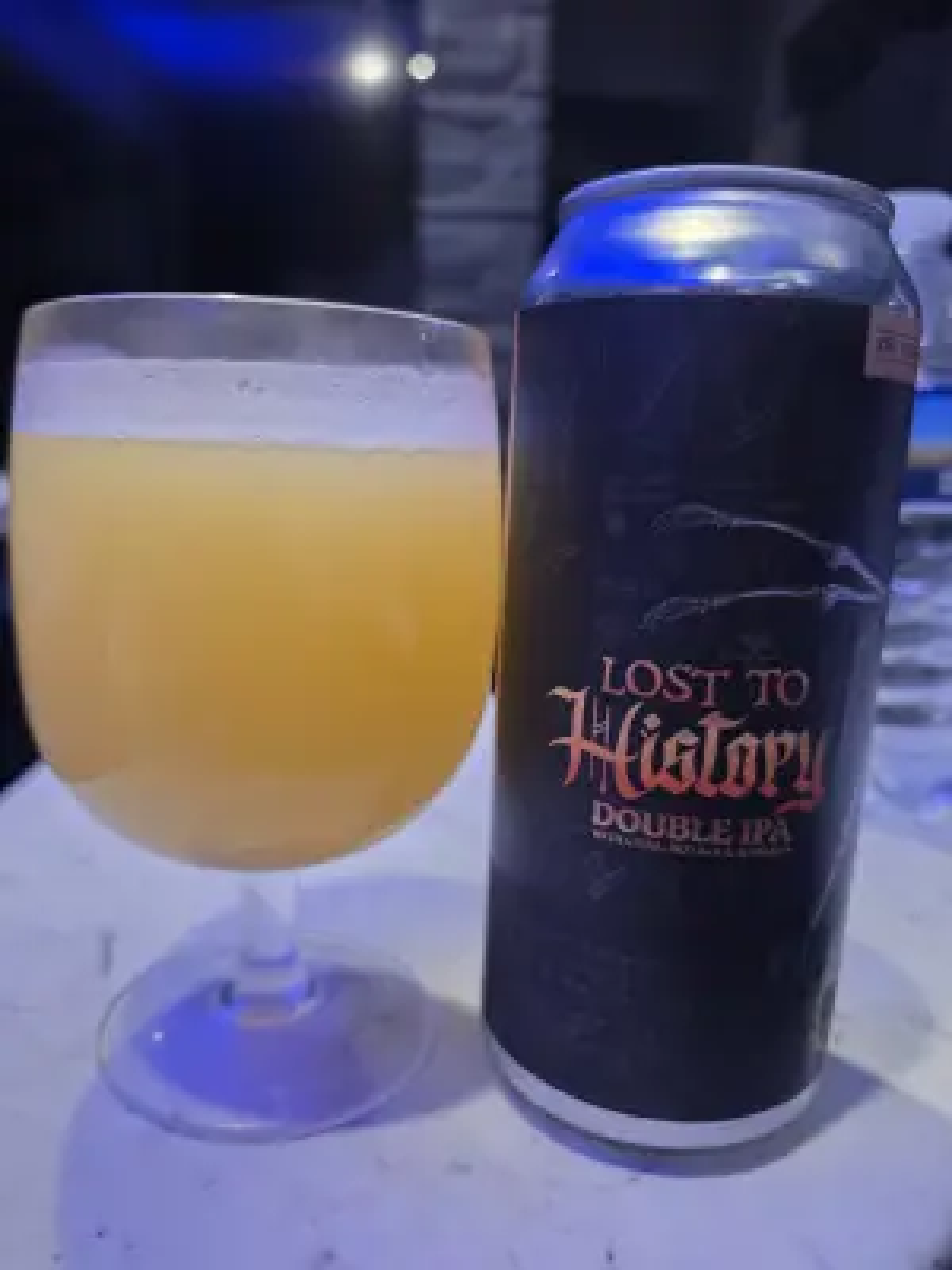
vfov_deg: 73.9
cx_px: 476
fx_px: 843
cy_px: 635
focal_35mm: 23
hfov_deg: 58.9
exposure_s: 1/120
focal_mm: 6.5
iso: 500
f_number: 1.4
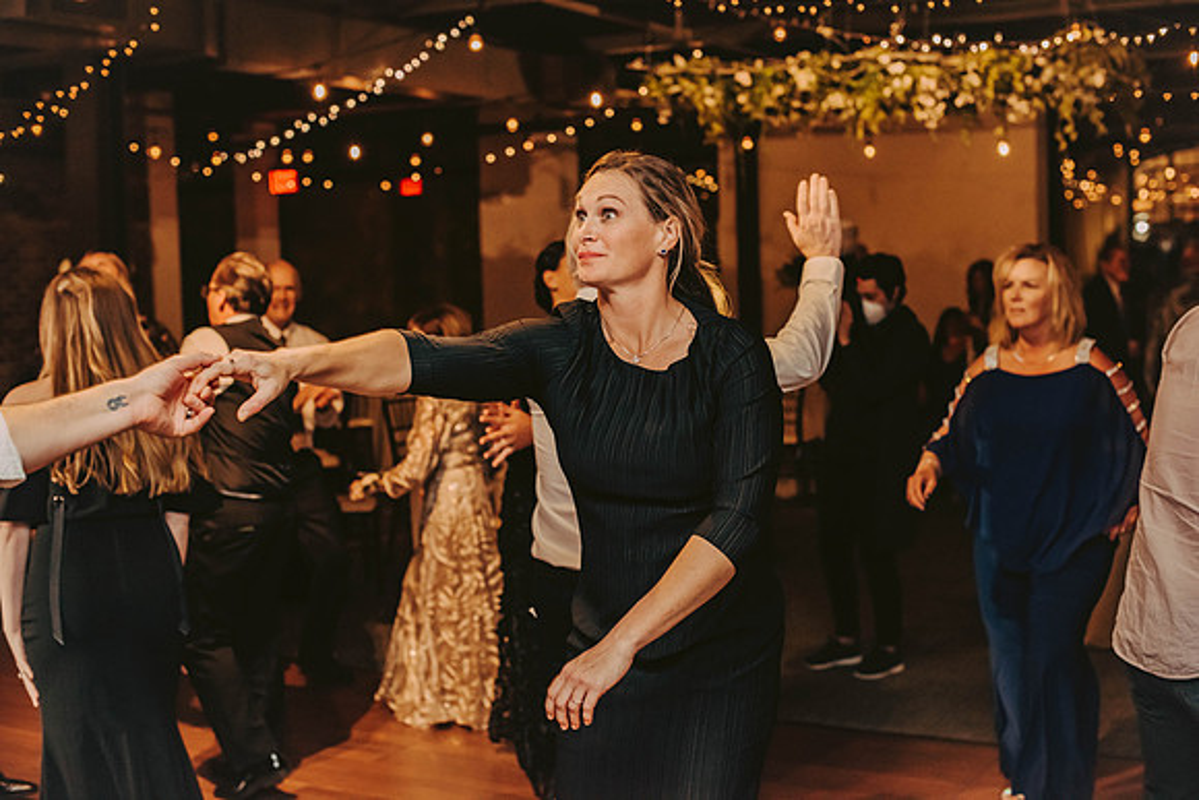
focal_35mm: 50
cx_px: 600
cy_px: 400
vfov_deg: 27.0
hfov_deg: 39.6
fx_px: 1666
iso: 2000
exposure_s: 1/200
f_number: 3.2
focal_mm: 50
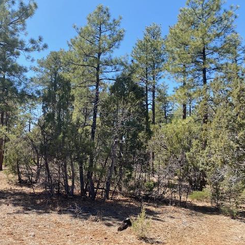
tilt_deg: +6.8
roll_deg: -1.1
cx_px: 97
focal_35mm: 31
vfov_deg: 52.5
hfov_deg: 52.2
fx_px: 248
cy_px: 121
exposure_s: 1/1135
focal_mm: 4.25
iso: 32
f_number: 1.8
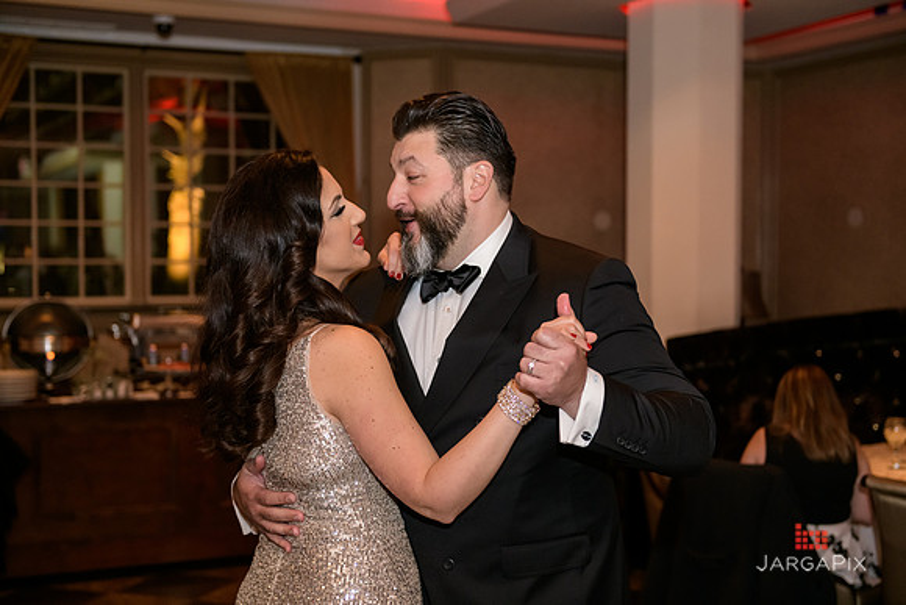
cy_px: 302
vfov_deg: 24.6
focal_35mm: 55
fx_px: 1384
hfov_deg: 36.2
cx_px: 453
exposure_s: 1/100
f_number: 3.2
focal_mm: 55
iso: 1600
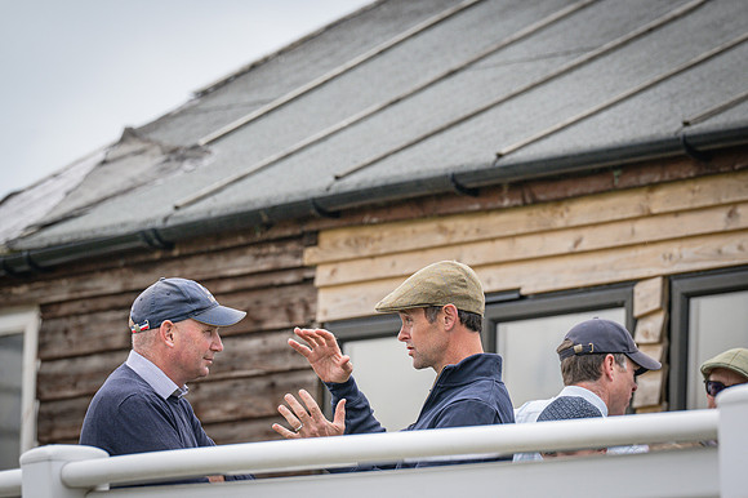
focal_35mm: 300
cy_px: 249
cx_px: 374
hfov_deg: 6.9
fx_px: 6230
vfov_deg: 4.6
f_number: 5
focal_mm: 200
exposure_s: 1/1000
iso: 400
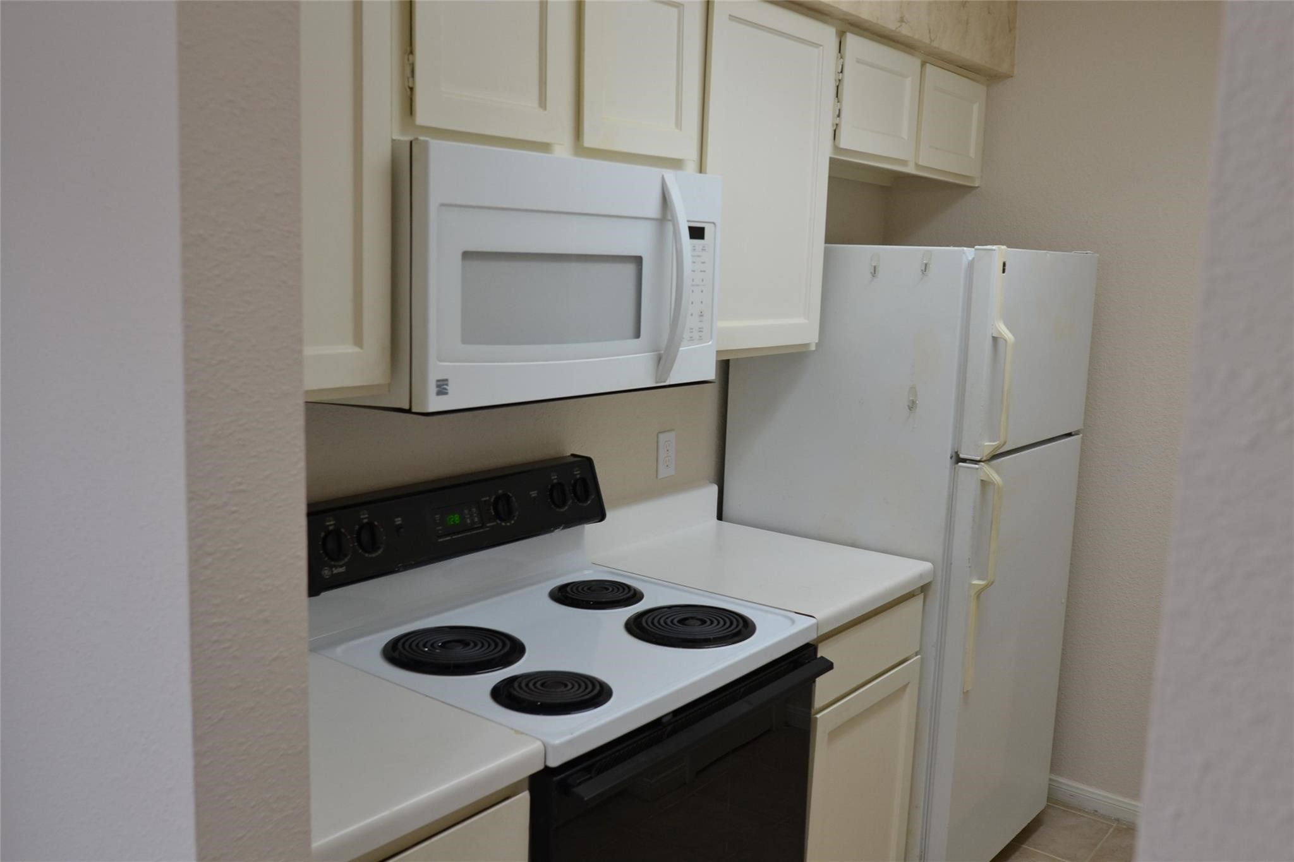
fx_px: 1078
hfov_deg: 61.9
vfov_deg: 43.6
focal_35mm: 30
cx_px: 647
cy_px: 431
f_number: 4.5
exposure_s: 1/80
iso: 400
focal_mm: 20
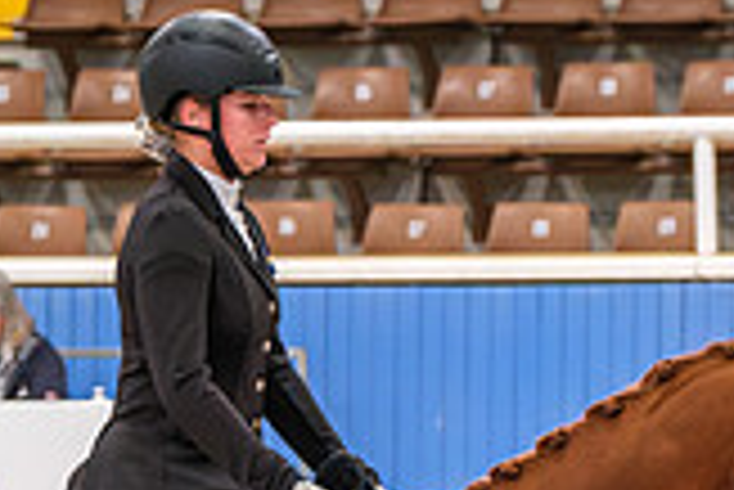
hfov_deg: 4.3
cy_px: 691
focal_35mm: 484
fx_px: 9877
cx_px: 307
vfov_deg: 2.8
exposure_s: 1/640
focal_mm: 77.3
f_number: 3.2
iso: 2500
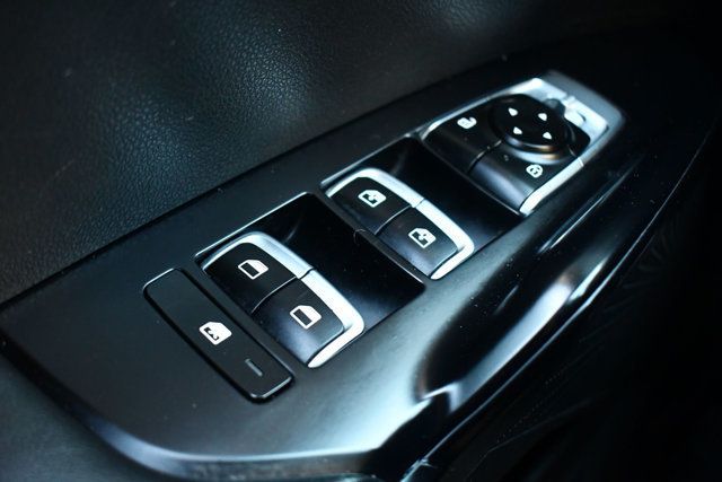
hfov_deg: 42.7
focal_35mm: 46
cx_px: 361
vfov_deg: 29.3
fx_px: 923
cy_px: 241
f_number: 4.2
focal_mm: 31
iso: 3600
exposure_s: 1/60
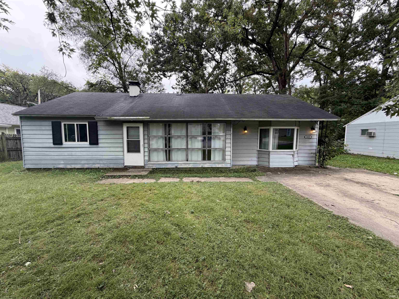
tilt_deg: -6.4
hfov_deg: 102.1
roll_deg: -0.1
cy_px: 150
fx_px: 161
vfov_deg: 85.7
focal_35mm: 14
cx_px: 200
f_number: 2.2
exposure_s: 1/121
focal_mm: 2.22
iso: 64
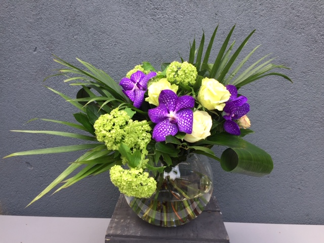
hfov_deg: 61.7
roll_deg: -0.3
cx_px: 162
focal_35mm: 29
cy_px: 122
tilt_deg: -9.2
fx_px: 271
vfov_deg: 48.2
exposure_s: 1/126
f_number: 2.2
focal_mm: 4.15
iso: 32
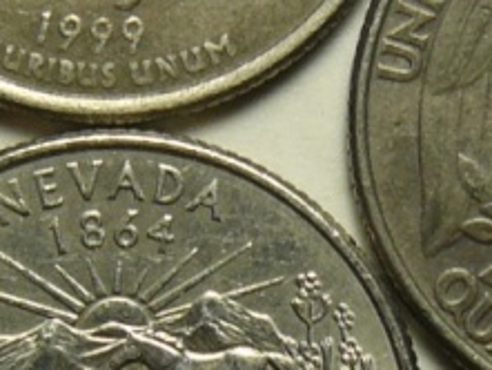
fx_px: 4124
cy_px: 149
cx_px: 85
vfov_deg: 5.1
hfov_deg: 6.8
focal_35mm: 290
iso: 100
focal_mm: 8.8
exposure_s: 1/100
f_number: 3.2
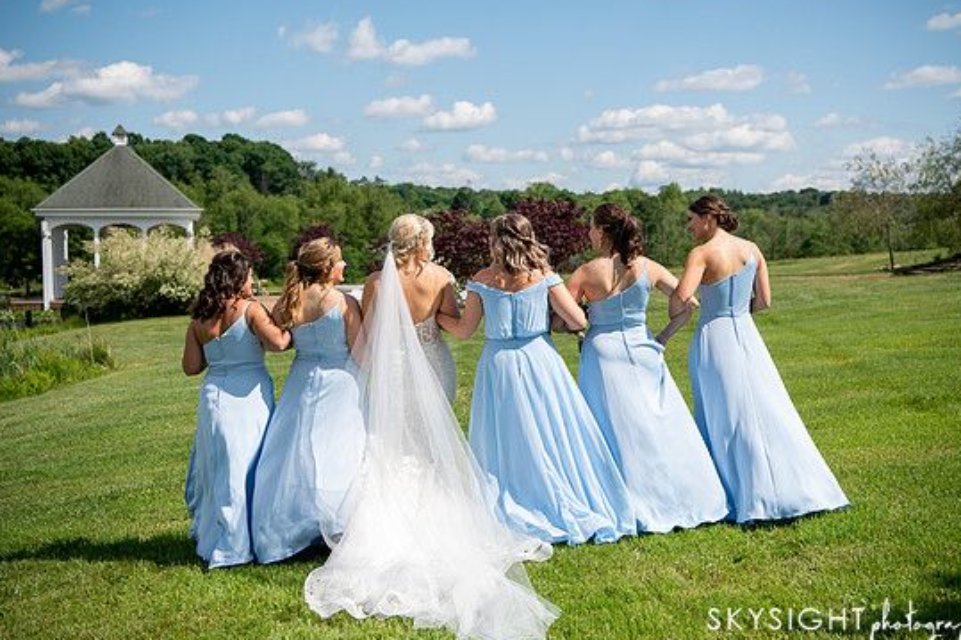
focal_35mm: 49
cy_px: 319
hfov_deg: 40.3
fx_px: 1308
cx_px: 506
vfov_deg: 27.5
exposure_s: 1/4000
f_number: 3.5
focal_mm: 45
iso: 320
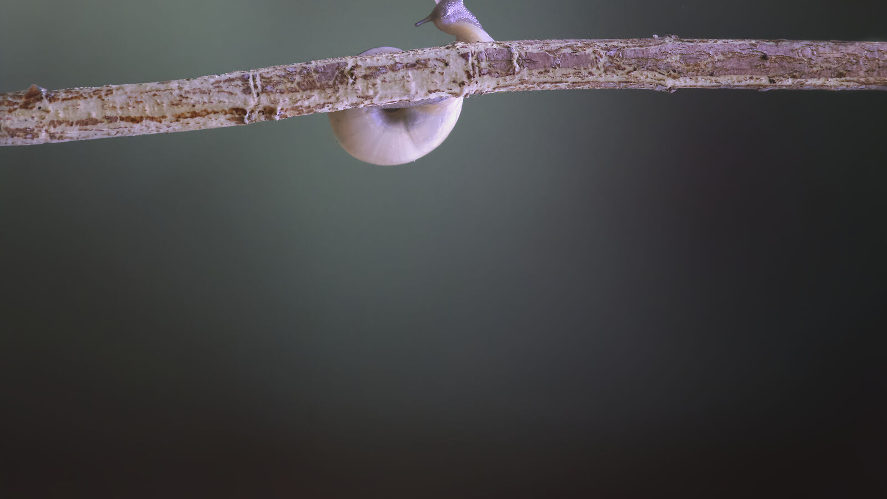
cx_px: 444
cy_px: 76
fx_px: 31099
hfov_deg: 1.6
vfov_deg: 0.9
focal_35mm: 1322
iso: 5000
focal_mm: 840
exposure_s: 1/125
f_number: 11
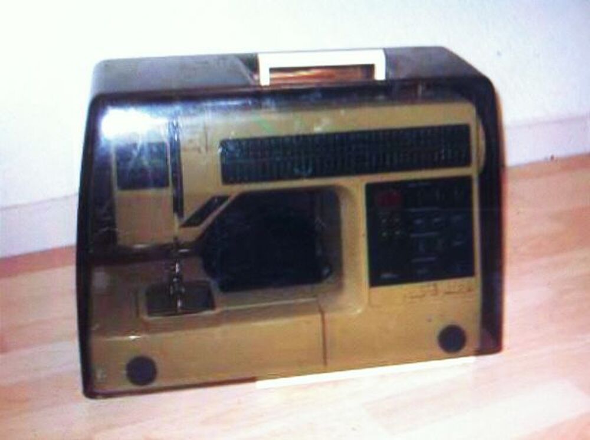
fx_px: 596
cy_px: 220
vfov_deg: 40.6
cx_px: 295
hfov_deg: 52.7
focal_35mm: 35
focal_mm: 3.85
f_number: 2.8
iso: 200
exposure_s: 1/15
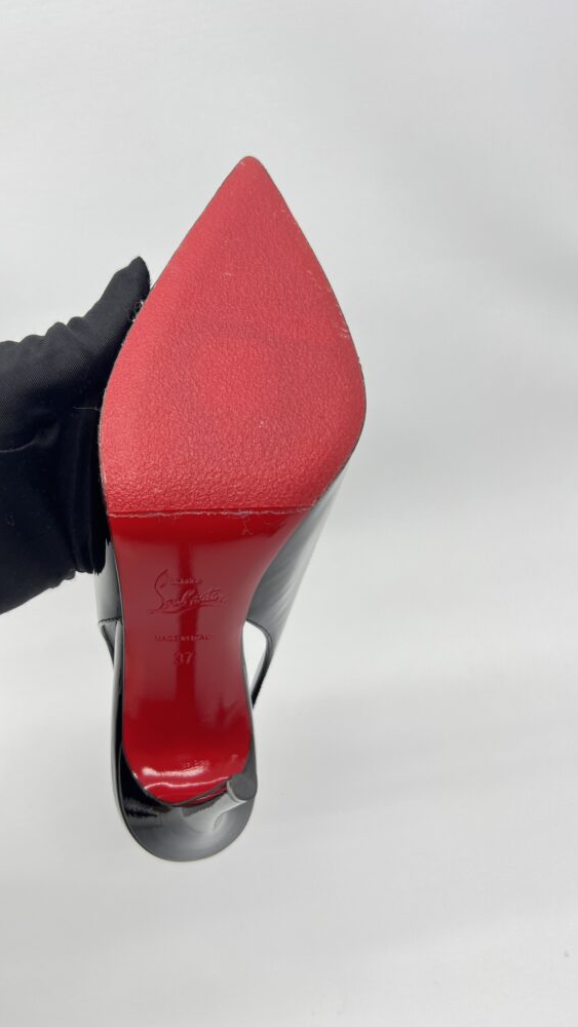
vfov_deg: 66.0
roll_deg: +1.5
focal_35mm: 29
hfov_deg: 39.9
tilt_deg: -39.2
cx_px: 213
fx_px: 790
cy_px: 502
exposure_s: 1/100
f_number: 1.5
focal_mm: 5.7
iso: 40
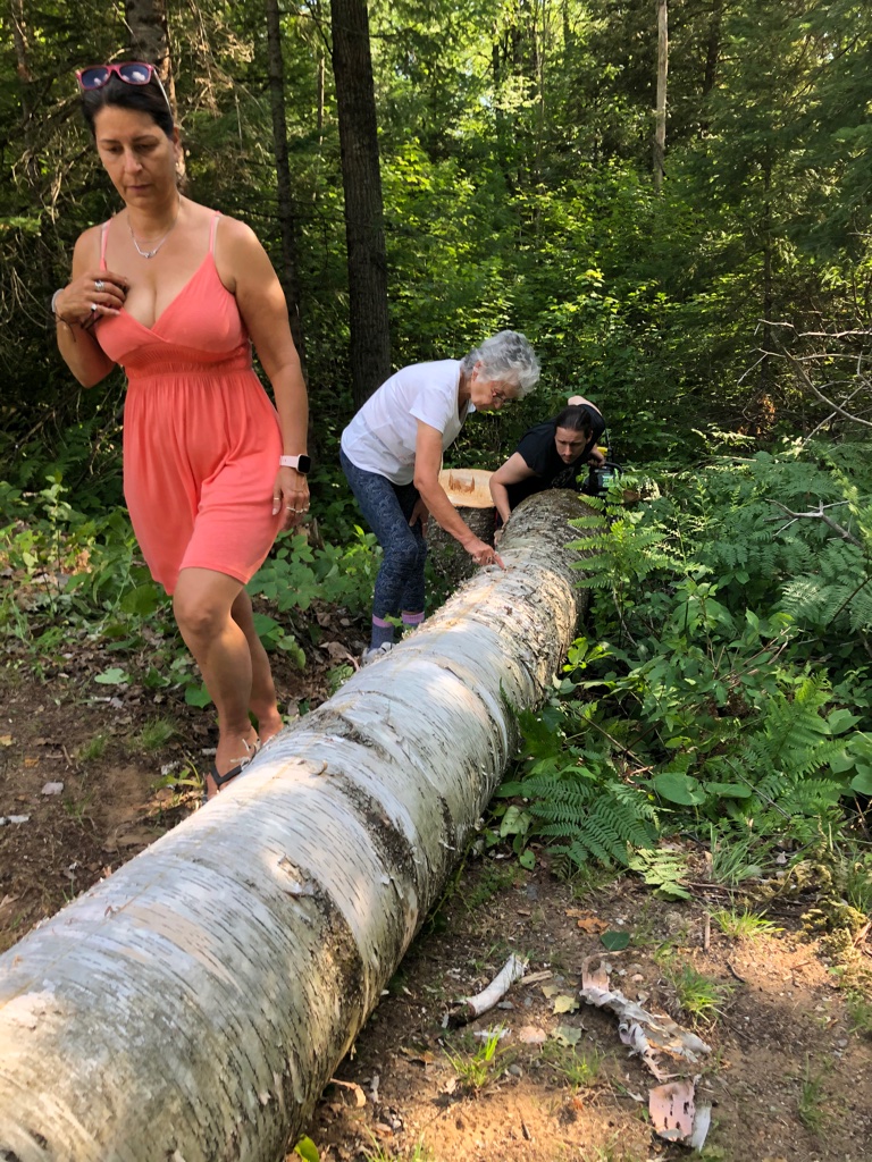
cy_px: 581
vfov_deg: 63.4
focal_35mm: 28
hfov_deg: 49.7
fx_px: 940
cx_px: 436
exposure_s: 1/120
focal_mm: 3.99
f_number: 1.8
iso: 25
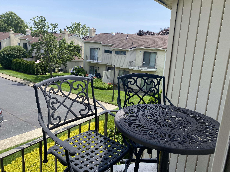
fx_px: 173
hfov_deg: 67.3
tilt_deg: -12.8
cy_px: 86
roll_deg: -3.8
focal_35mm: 26
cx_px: 115
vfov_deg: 53.1
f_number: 1.8
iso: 32
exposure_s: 1/1464
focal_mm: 4.25
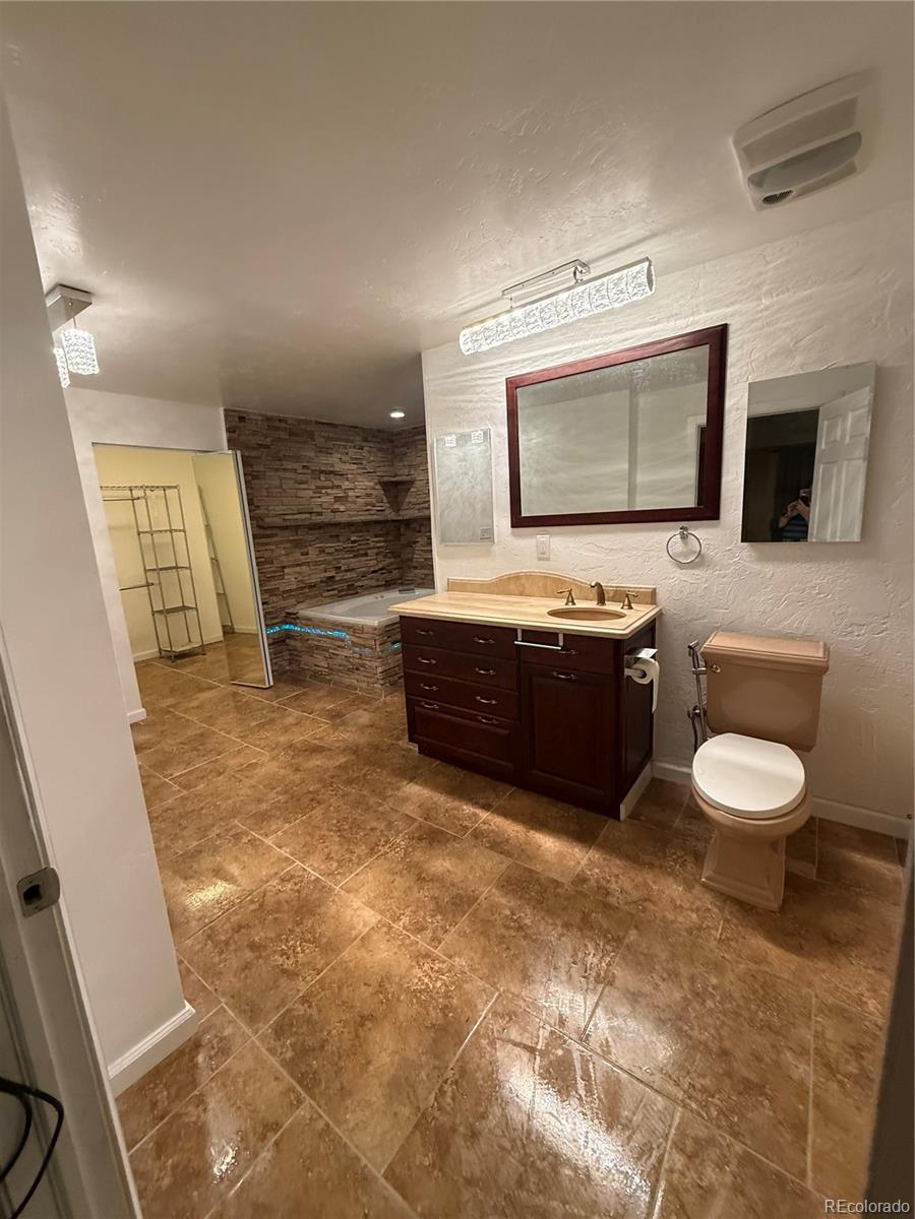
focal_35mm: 14
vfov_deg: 102.1
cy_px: 610
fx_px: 493
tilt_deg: -9.7
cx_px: 458
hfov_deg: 85.7
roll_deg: +1.9
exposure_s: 1/120
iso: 500
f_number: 2.2
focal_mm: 2.22
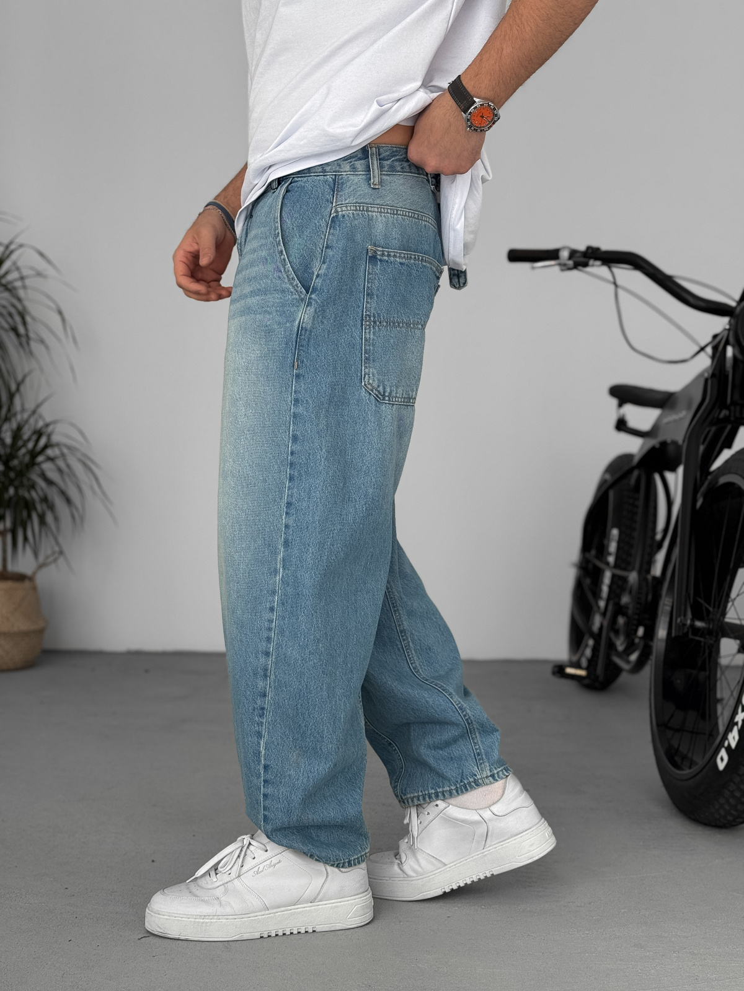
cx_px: 372
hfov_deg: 30.3
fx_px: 1376
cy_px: 496
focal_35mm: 48
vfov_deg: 39.7
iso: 80
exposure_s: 1/140
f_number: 1.8
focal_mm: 6.76
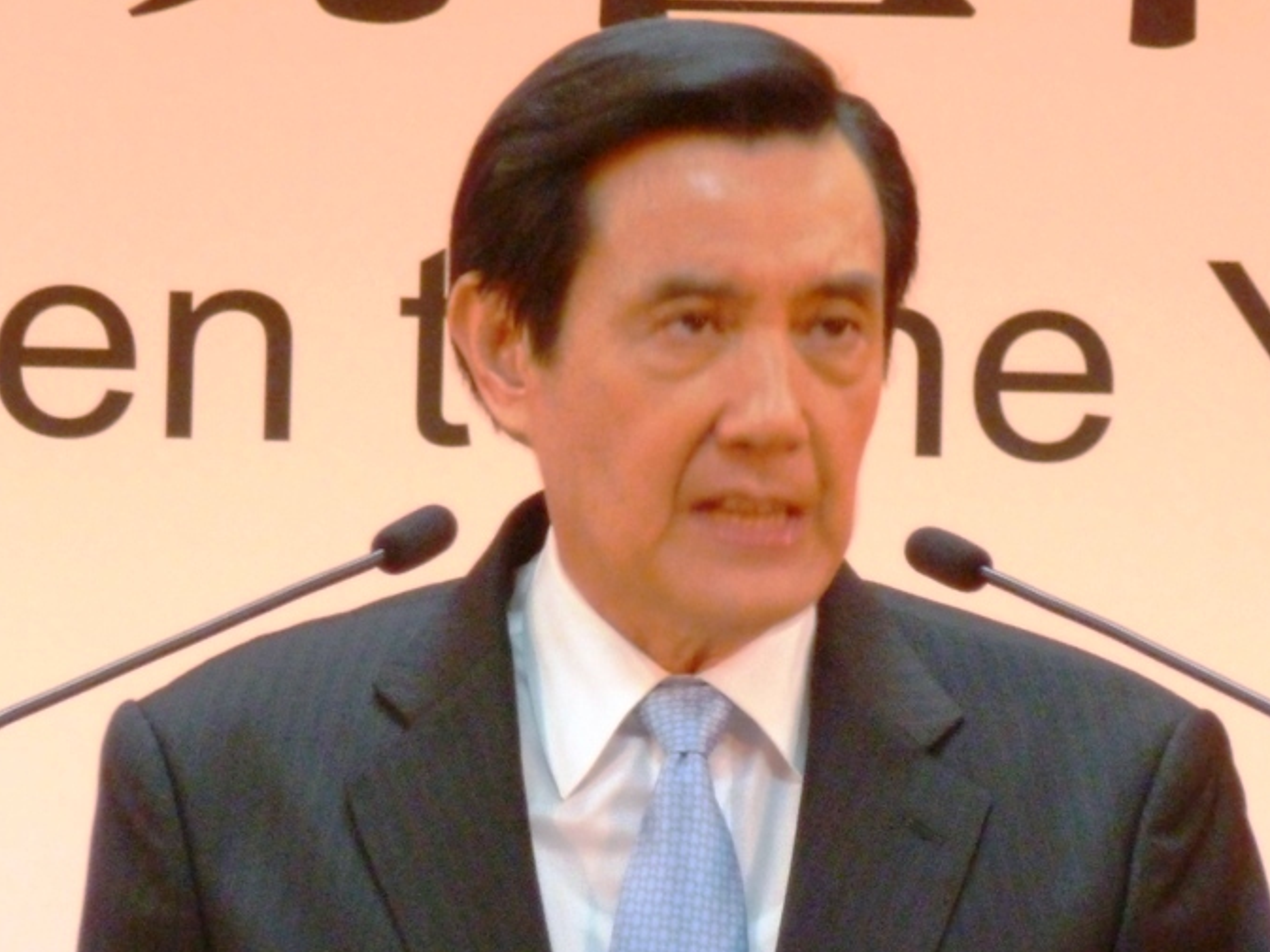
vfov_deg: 2.7
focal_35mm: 553
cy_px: 524
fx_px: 20292
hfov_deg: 3.6
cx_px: 758
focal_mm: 49.2
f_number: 4.9
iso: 500
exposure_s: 1/15
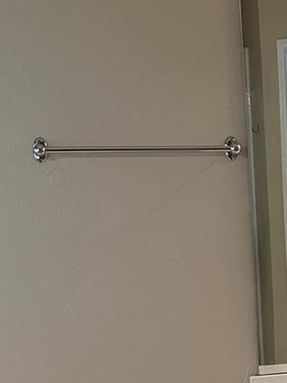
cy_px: 333
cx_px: 379
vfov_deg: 21.8
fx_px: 973
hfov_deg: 15.9
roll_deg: -0.1
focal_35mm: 88
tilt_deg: -11.9
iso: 125
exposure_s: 1/60
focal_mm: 6.86
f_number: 1.78
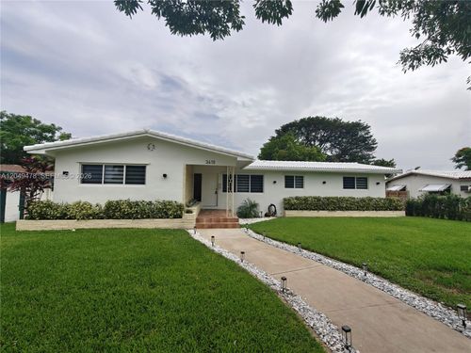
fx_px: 204
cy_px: 176
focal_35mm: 15
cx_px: 236
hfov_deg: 98.2
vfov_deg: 81.7
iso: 50
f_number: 2
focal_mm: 2.3
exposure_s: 1/413
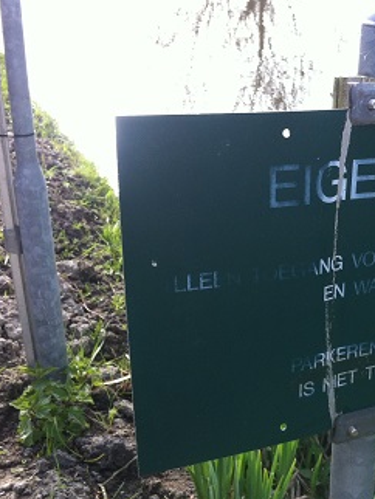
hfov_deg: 24.6
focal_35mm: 58
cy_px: 280
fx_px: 837
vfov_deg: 33.2
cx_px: 326
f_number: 2.8
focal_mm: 3.85
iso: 80
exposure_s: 1/236
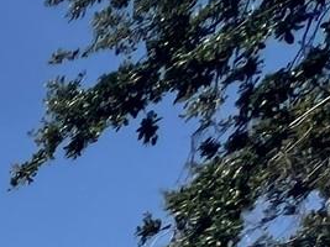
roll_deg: +2.5
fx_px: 743
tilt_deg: +0.9
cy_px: 701
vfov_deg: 11.9
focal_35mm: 78
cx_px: -614
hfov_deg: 12.2
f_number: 1.8
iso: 32
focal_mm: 1.57
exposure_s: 1/1783
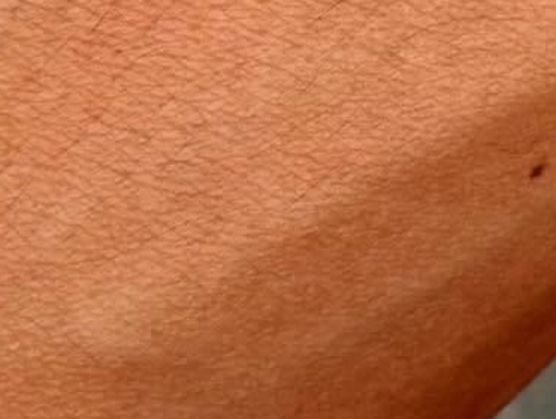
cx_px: 1514
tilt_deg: -83.9
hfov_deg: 6.5
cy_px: -720
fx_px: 4600
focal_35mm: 286
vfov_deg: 5.0
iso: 25
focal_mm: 5.96
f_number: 1.6
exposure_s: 1/157
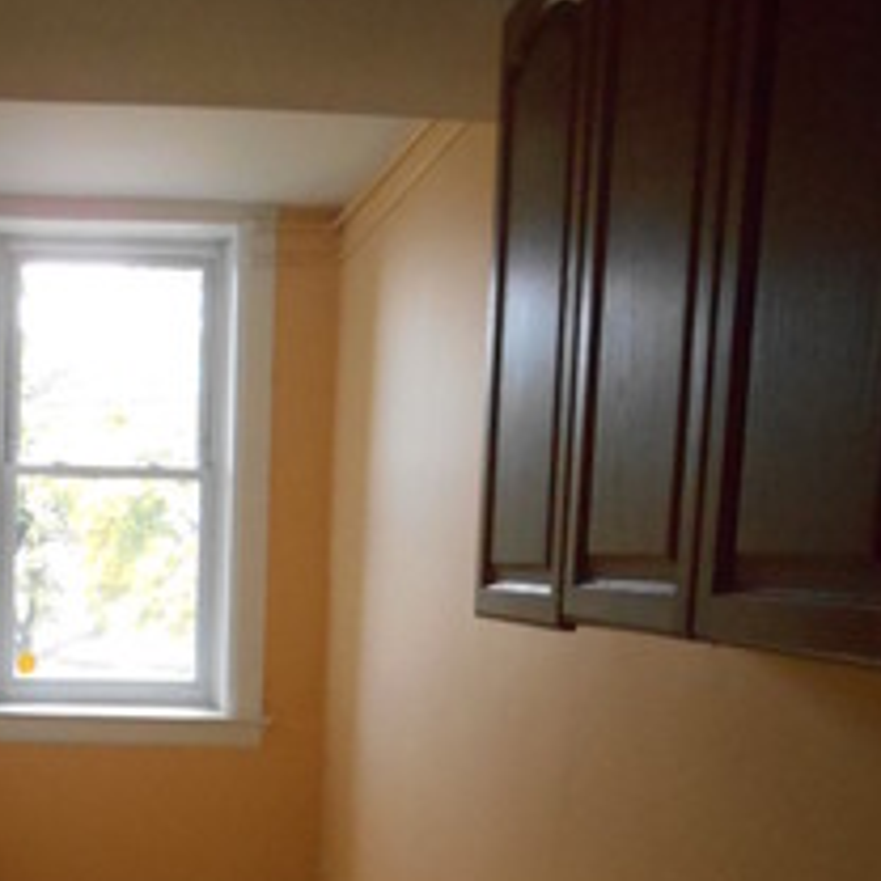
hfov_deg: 31.4
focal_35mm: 53
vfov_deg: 30.4
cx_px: 186
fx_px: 1526
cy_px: 834
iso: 800
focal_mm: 4.6
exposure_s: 1/160
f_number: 3.2
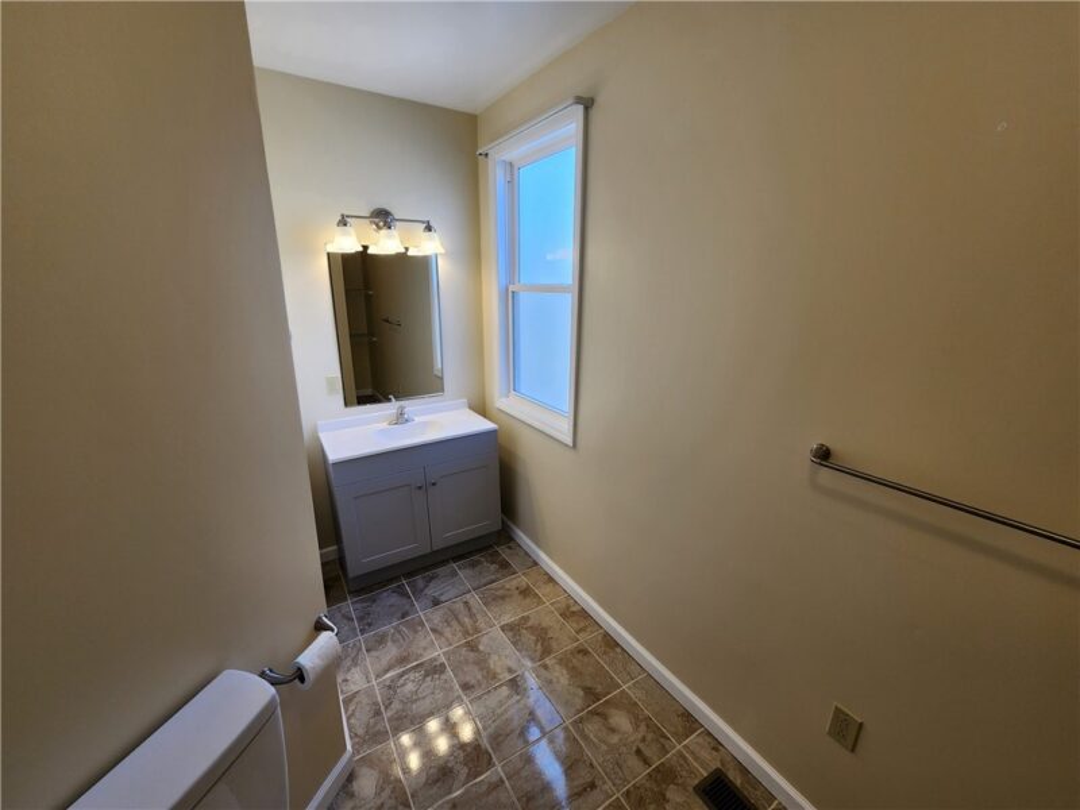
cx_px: 540
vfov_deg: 89.9
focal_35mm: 13
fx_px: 406
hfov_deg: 106.2
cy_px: 405
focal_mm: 2.2
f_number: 2.2
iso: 80
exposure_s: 1/120
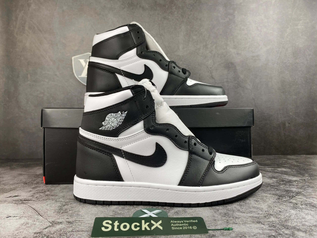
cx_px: 158
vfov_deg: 53.1
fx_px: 238
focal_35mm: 26
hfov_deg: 67.3
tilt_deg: -1.0
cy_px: 119
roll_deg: -0.2
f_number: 1.8
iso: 32
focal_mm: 4.25
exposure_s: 1/115
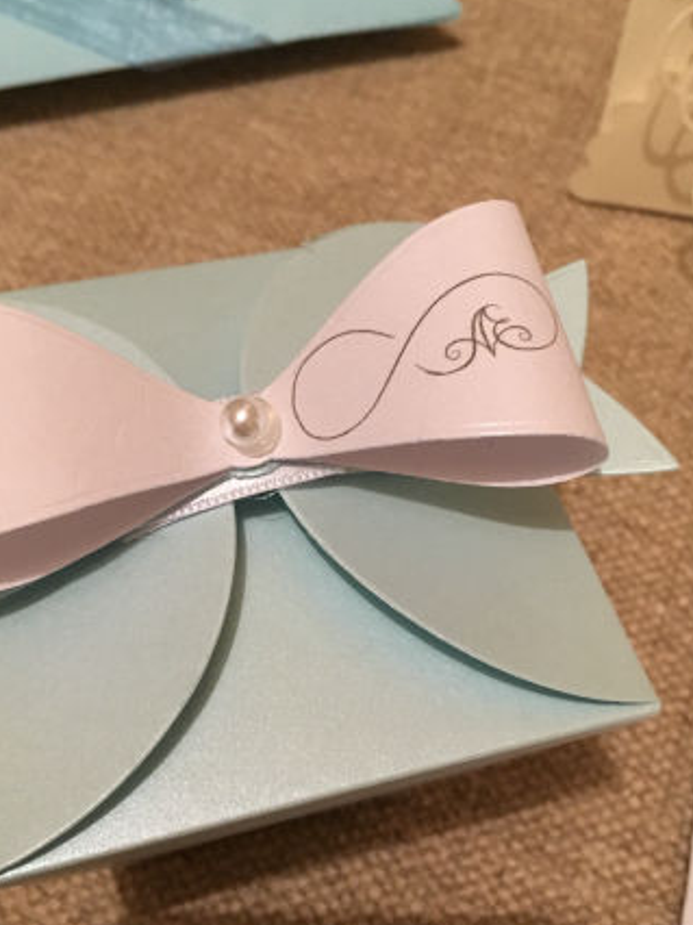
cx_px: 264
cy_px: 548
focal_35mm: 43
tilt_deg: -62.6
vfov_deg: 43.7
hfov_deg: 33.4
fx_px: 1149
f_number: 2.2
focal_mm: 4.15
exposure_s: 1/20
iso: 200
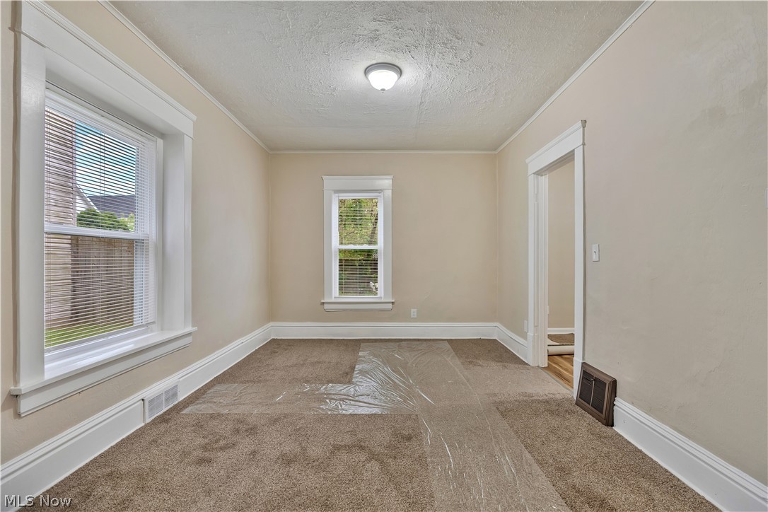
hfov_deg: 96.7
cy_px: 256
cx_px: 384
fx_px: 341
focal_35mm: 16
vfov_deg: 73.7
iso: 400
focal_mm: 16
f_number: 3.2
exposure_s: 1/40
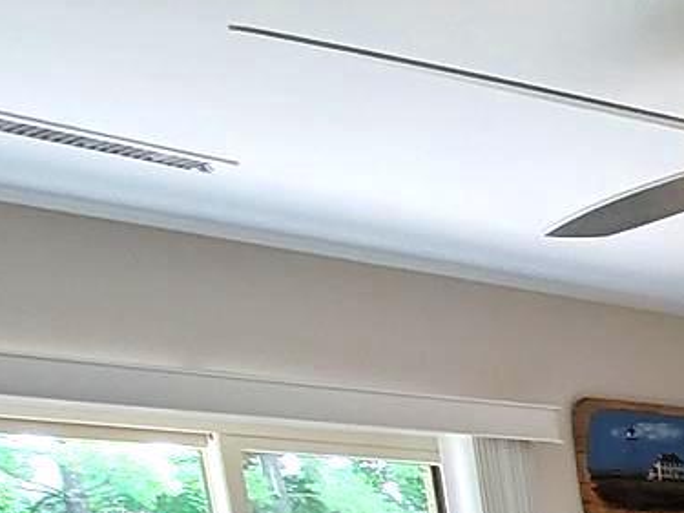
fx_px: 1402
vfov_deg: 16.8
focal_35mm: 71
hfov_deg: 16.3
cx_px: 1539
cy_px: 949
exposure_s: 1/60
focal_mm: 2.2
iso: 160
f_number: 2.2
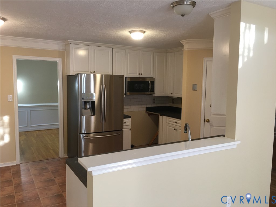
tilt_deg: -4.3
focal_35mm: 29
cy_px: 104
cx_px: 138
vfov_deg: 48.2
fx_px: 231
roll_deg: -0.4
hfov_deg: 61.7
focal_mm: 4.15
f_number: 2.2
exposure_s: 1/15
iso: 40
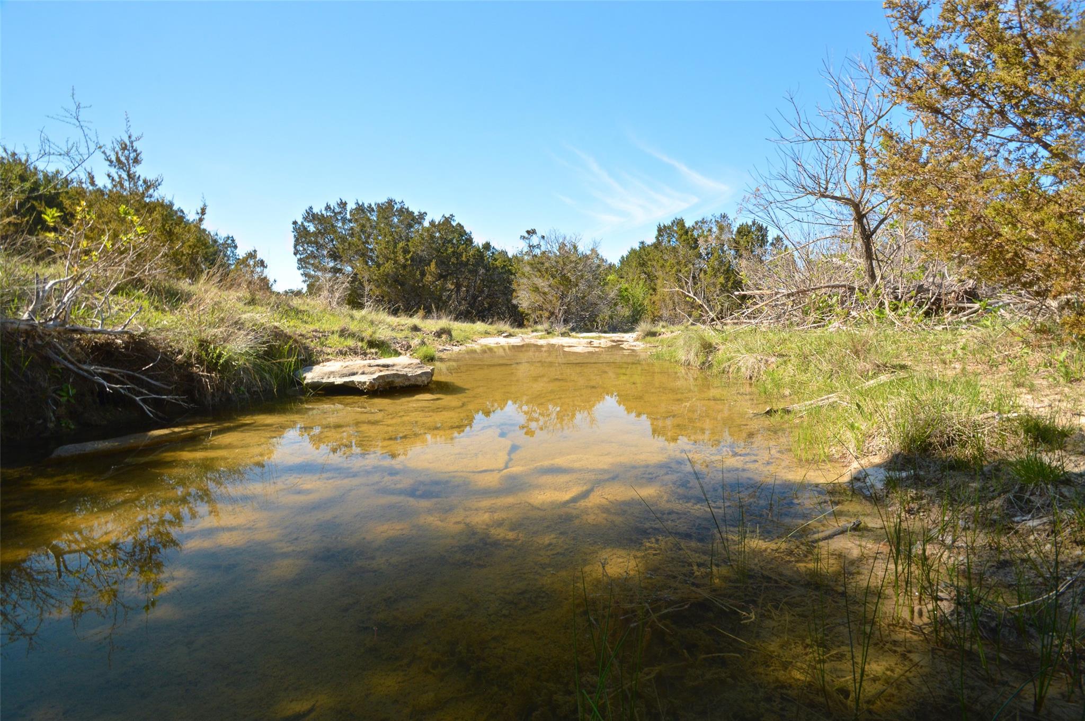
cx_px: 542
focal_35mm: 15
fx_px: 452
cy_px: 360
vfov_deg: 77.2
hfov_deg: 100.4
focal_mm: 10
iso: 200
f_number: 16
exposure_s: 1/25
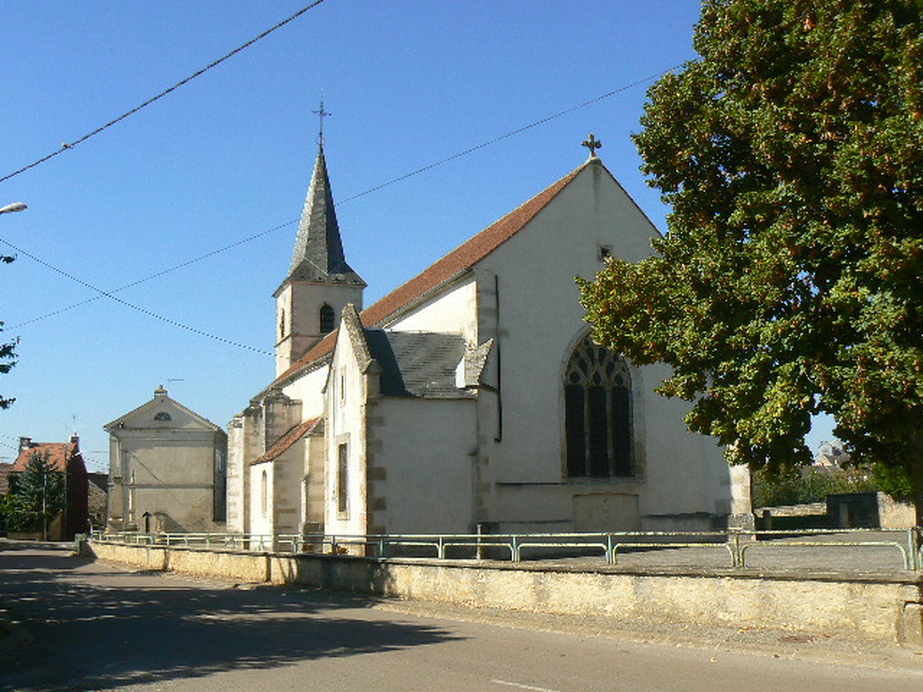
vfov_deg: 39.7
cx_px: 462
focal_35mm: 36
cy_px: 346
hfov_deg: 51.4
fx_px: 960
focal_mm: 6
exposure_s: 1/320
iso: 80
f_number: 5.6
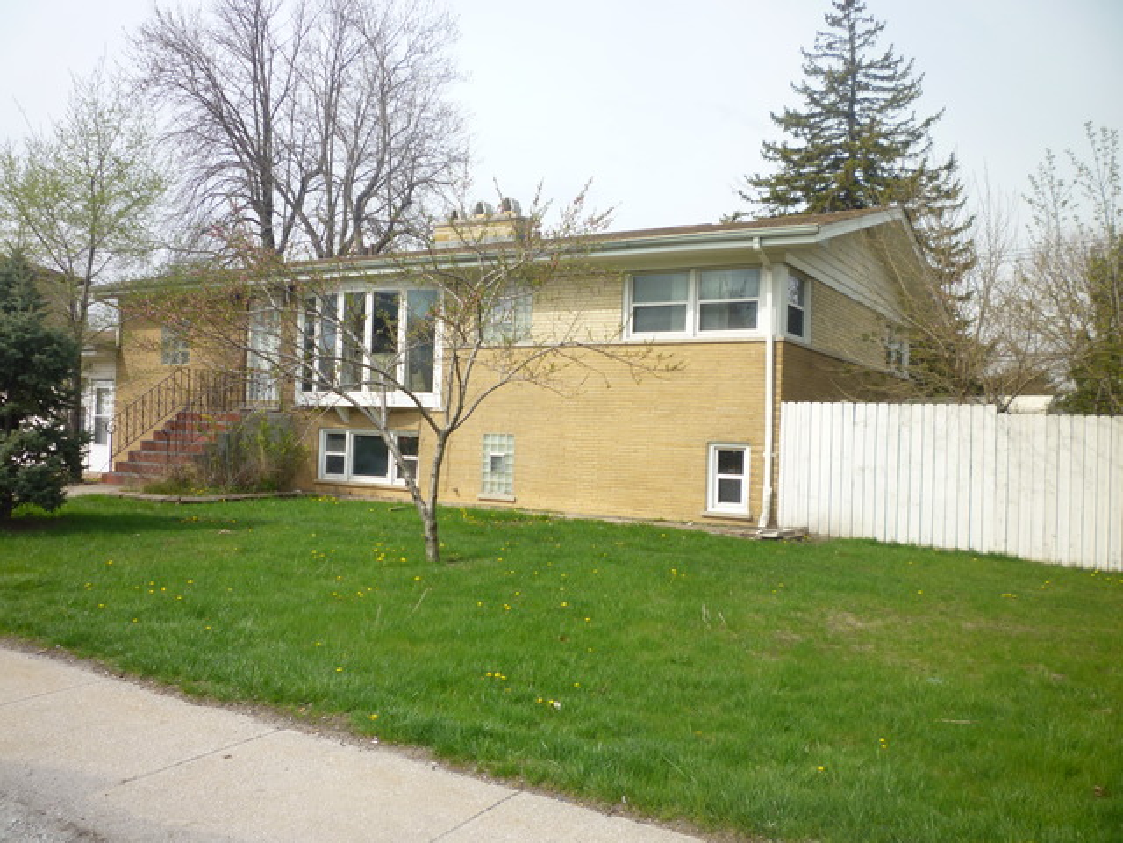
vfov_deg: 48.2
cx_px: 562
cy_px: 422
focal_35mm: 29
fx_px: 941
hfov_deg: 61.7
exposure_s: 1/500
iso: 80
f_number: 3.5
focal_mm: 5.2
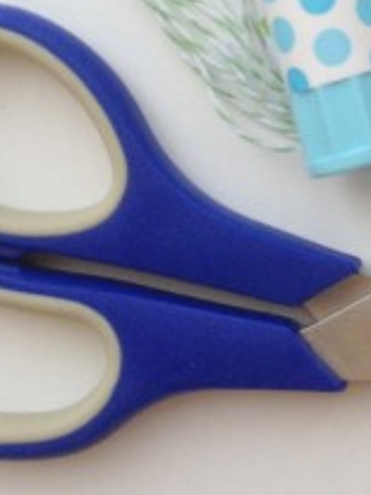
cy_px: -78
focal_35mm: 110
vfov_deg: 17.2
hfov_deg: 13.0
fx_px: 1574
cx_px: 493
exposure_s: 1/60
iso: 50
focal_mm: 4.28
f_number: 2.4
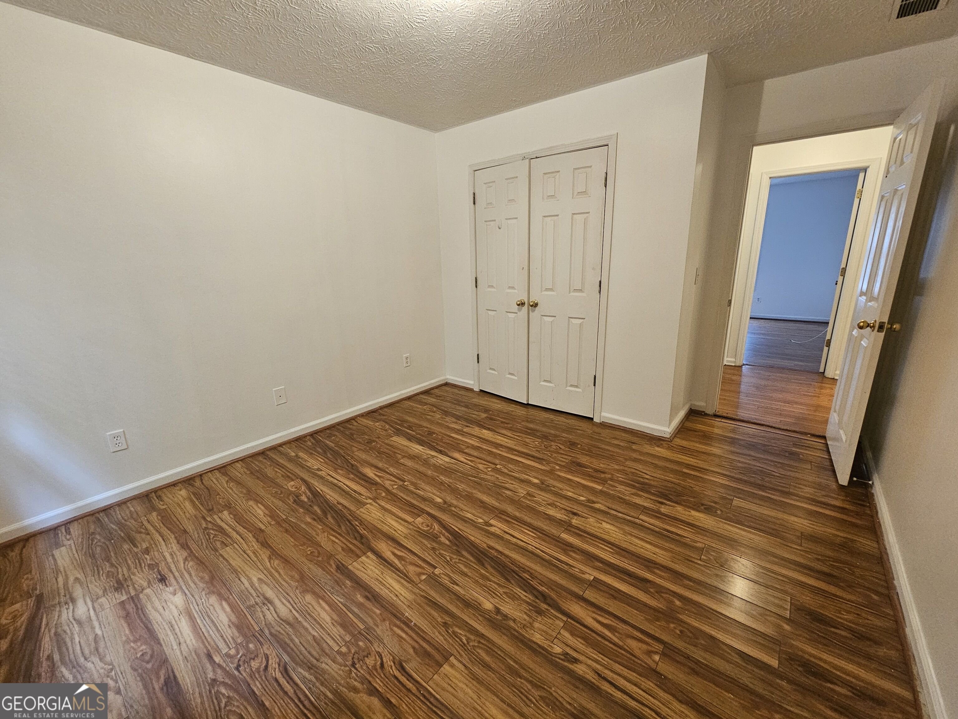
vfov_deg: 89.9
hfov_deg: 106.2
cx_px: 479
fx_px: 360
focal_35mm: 13
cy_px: 360
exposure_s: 1/30
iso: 400
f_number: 2.2
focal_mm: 2.2
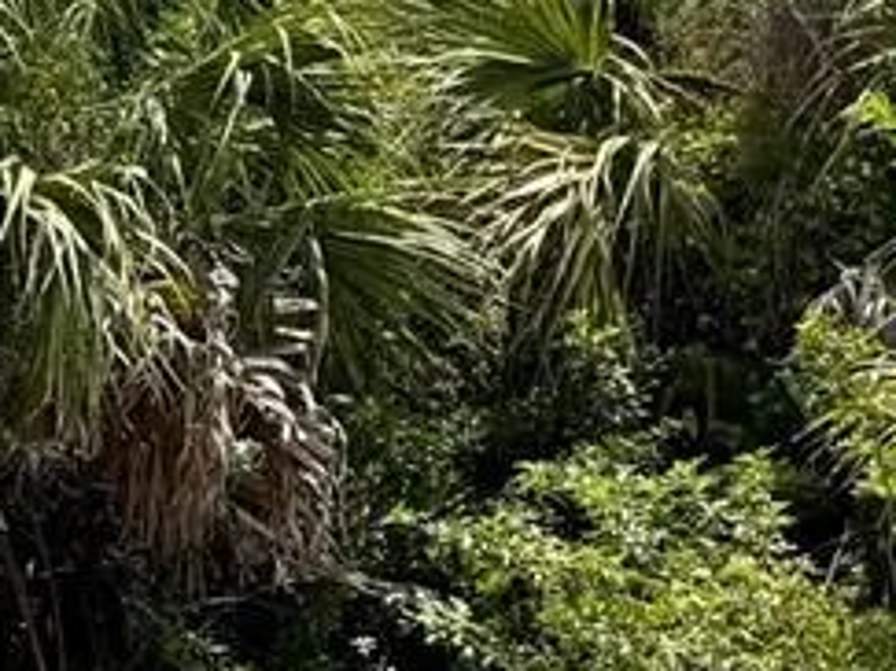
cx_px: -586
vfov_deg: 14.5
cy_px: 623
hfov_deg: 16.9
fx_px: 2613
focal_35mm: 101
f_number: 1.78
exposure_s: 1/4405
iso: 80
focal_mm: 6.76
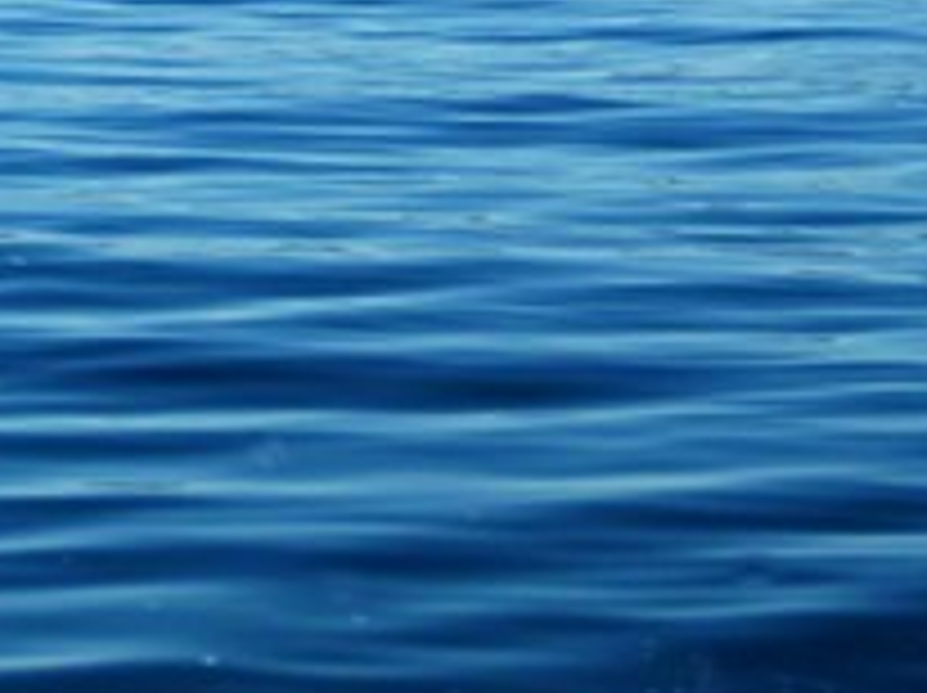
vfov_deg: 8.5
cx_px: 1143
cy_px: -248
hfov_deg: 11.3
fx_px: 4574
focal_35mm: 171
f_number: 4.3
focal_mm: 9.3
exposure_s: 1/800
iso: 100
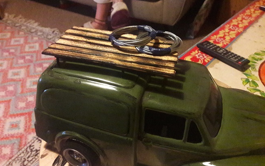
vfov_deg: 41.8
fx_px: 217
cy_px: 72
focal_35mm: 30
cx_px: 131
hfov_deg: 62.9
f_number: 1.9
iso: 800
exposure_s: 1/17
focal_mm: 3.7
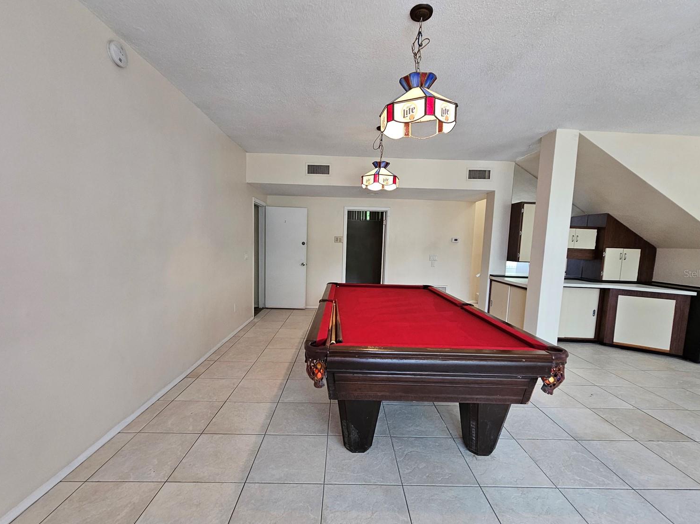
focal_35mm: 14
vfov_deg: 85.6
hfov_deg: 102.1
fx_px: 283
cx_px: 351
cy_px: 273
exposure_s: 1/60
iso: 200
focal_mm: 2.2
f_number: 2.2
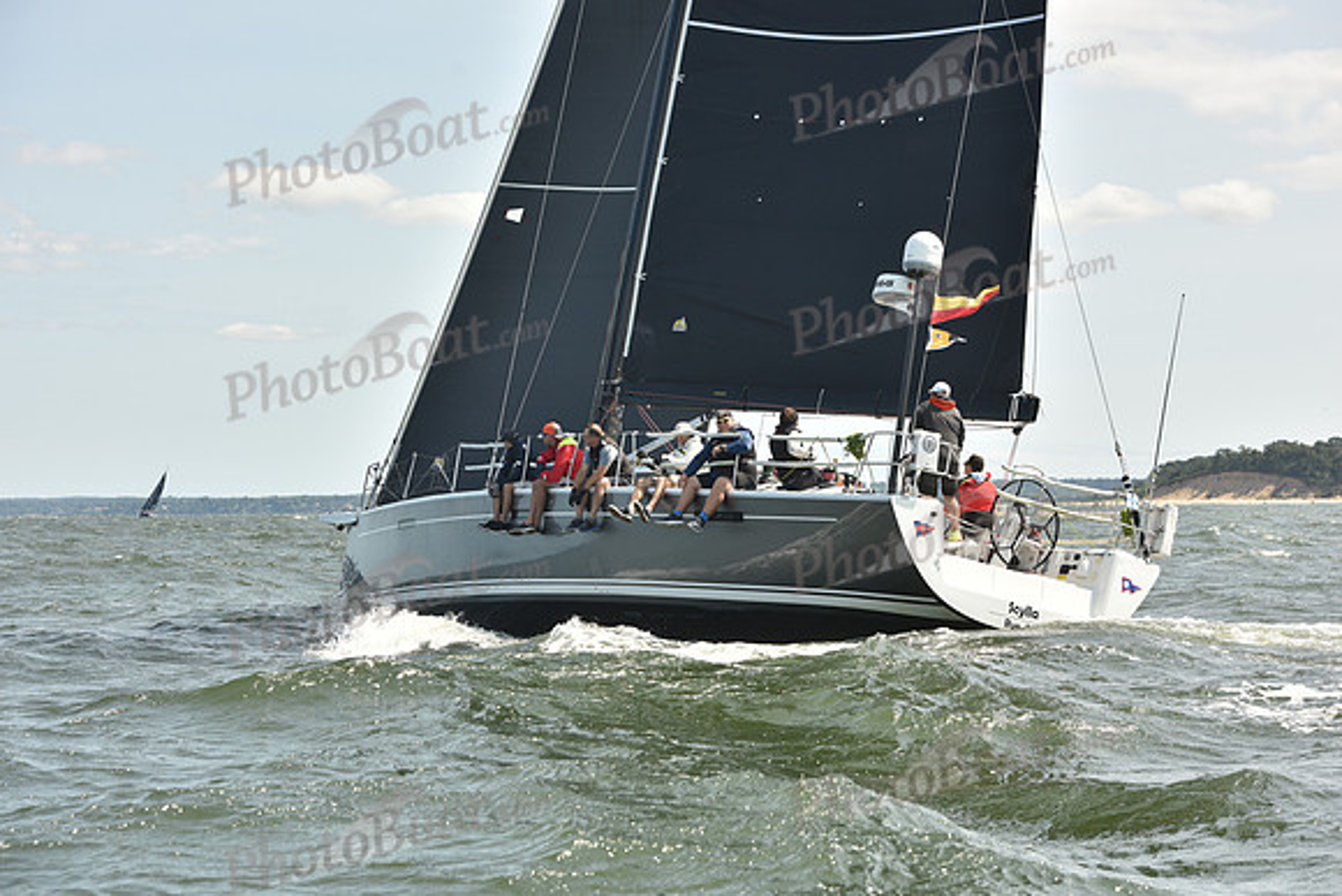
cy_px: 448
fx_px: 3206
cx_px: 671
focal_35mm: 86
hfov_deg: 23.6
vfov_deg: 15.9
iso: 250
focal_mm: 86
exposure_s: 1/800
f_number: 7.1
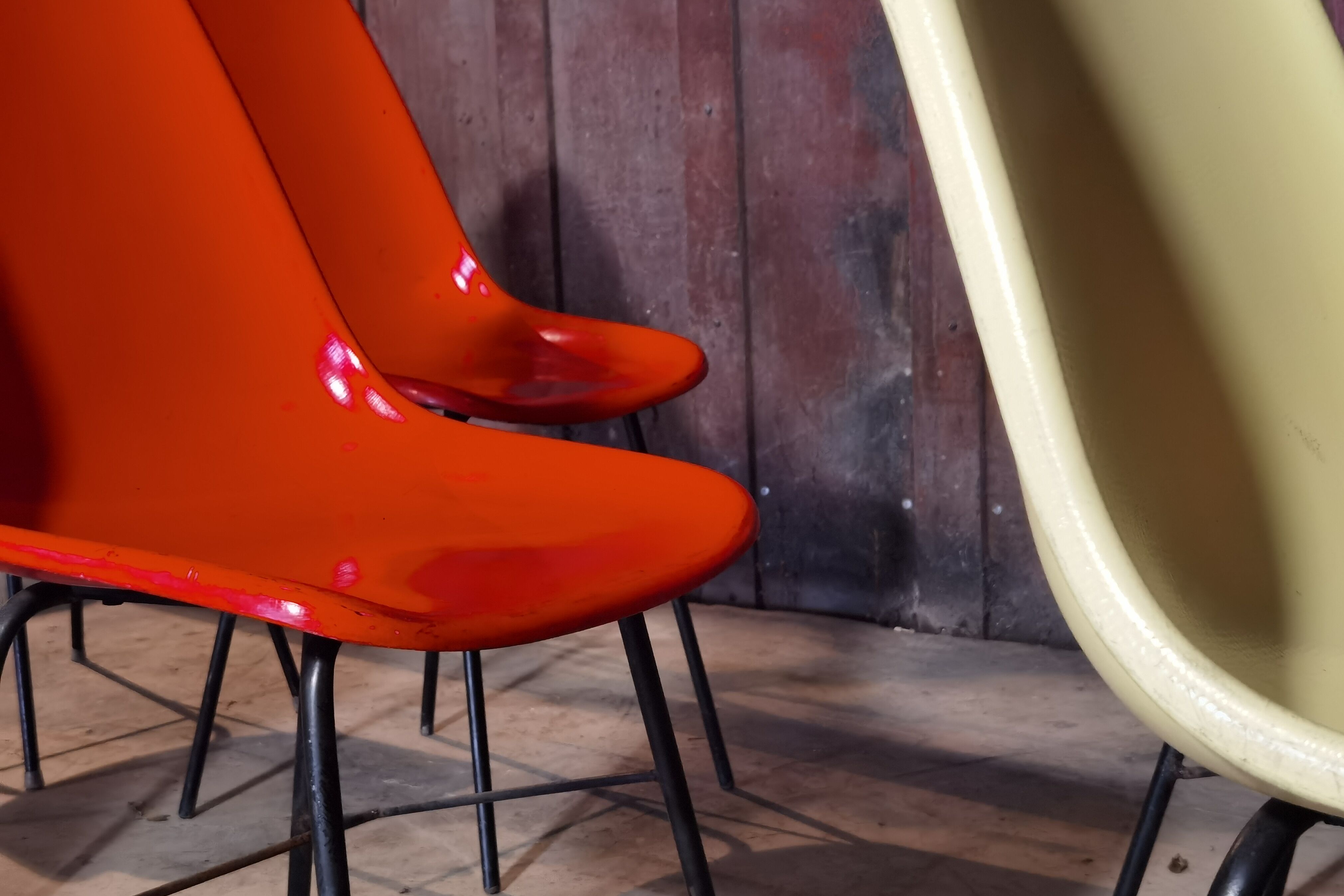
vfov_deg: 23.8
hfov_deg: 35.1
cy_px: 479
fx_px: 2128
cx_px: 682
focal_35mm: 57
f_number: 1.9
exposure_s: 1/50
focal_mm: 6.71
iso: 250
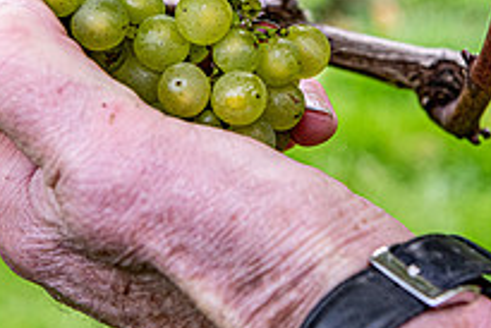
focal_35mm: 102
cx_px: 237
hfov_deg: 20.0
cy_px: -56
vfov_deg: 13.1
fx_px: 1392
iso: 560
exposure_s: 1/320
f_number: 5
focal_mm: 36
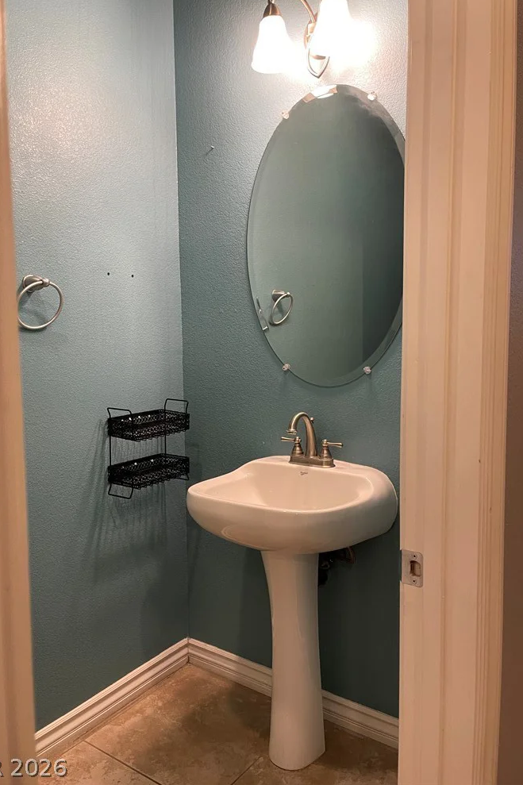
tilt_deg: -4.4
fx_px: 610
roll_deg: -0.1
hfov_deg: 46.4
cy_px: 379
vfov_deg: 65.5
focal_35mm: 28
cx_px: 257
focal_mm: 5.1
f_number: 1.6
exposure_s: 1/60
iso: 200
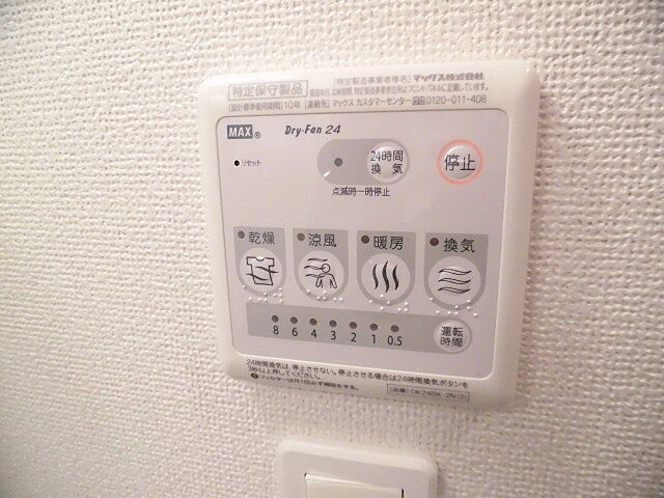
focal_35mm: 24
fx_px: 460
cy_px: 249
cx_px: 332
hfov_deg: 71.6
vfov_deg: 56.8
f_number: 3.1
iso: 800
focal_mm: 4.3
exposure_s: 1/160
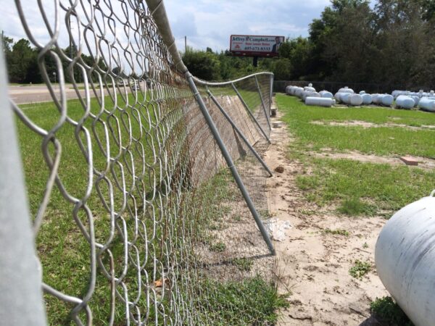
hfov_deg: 60.0
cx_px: 218
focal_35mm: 30
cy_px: 163
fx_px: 377
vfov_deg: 46.8
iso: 40
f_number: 2.2
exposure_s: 1/2933
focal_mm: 4.12
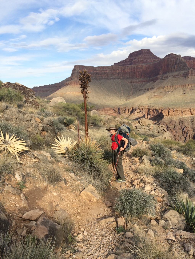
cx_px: 98
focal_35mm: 29
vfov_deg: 61.7
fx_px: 218
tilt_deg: -9.9
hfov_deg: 48.2
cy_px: 130
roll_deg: +2.0
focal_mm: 4.15
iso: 32
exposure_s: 1/820
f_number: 2.2
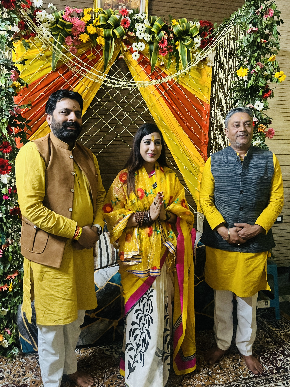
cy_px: 194
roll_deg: +0.3
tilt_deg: -6.6
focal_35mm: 26
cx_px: 145
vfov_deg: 67.3
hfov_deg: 53.1
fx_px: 290
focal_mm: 5.1
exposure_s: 1/25
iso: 640
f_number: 1.6
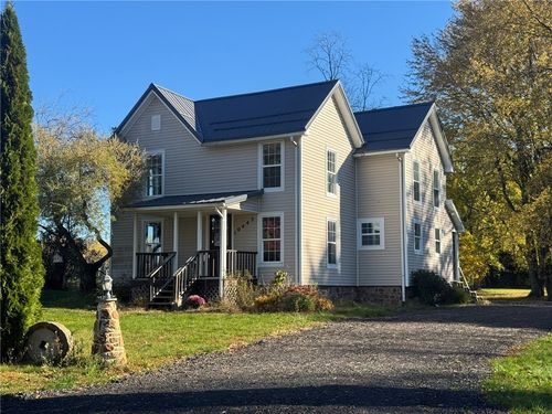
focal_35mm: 48
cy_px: 207
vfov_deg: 30.3
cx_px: 276
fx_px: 765
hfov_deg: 39.7
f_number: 1.78
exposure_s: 1/2045
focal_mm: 6.76
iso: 64
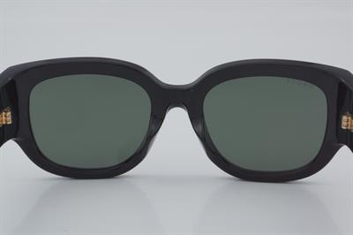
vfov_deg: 16.5
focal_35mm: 82
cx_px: 176
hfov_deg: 24.6
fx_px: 808
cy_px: 118
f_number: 32
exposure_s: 1/4
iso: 100
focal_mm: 55
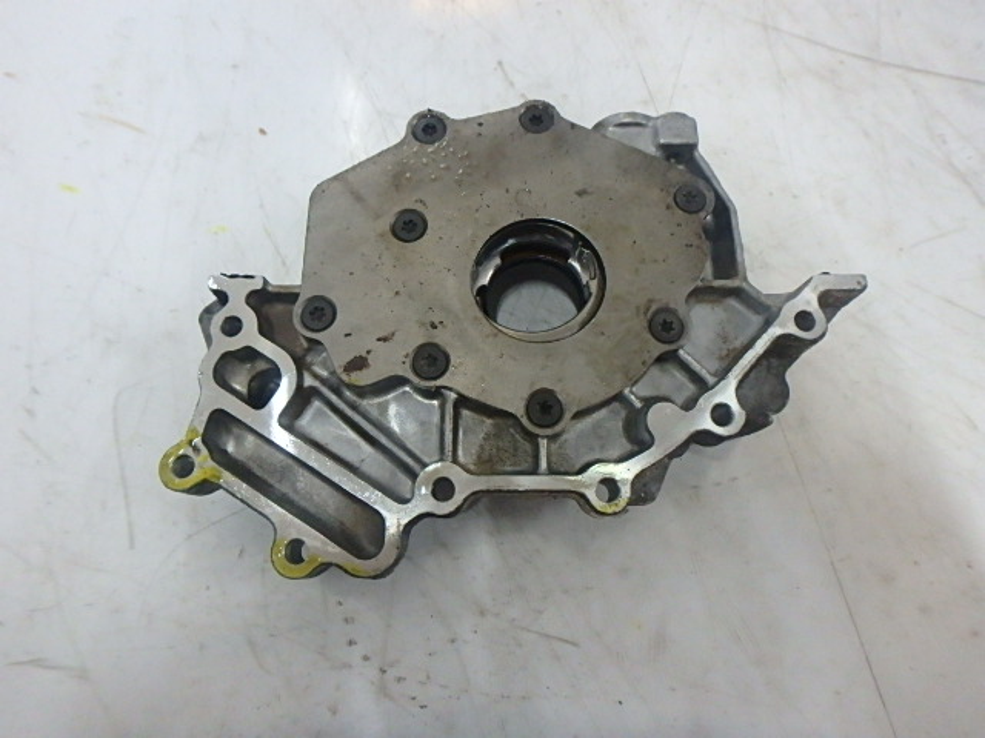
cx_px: 492
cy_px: 369
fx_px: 598
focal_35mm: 21
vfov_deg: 63.4
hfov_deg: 79.0
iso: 800
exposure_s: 1/40
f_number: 3.5
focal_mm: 3.7
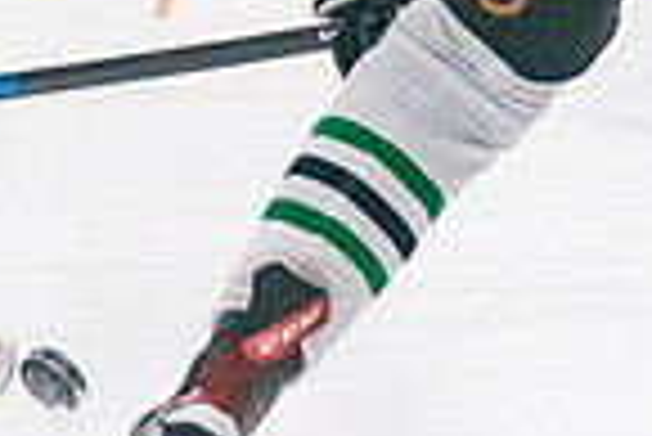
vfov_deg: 1.5
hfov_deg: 2.2
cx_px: -499
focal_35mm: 917
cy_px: 94
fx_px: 16624
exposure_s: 1/1600
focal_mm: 114
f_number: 2.8
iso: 4000
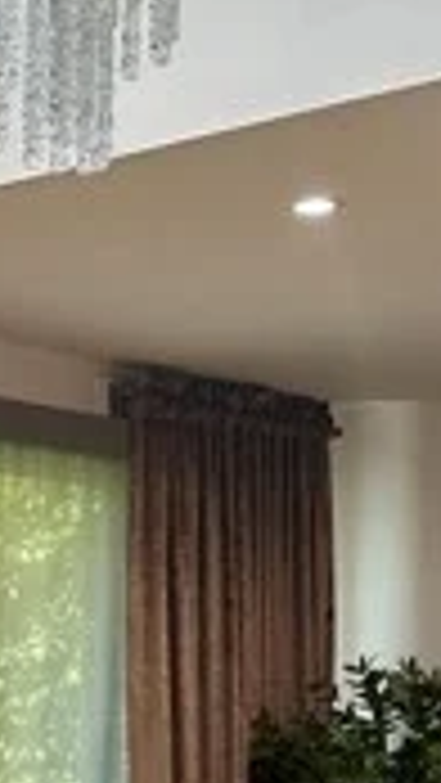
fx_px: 1994
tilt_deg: +0.6
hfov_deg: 12.3
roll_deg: -0.8
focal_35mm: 96
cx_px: -86
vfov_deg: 21.8
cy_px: 670
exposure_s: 1/120
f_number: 1.78
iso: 100
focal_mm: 6.86
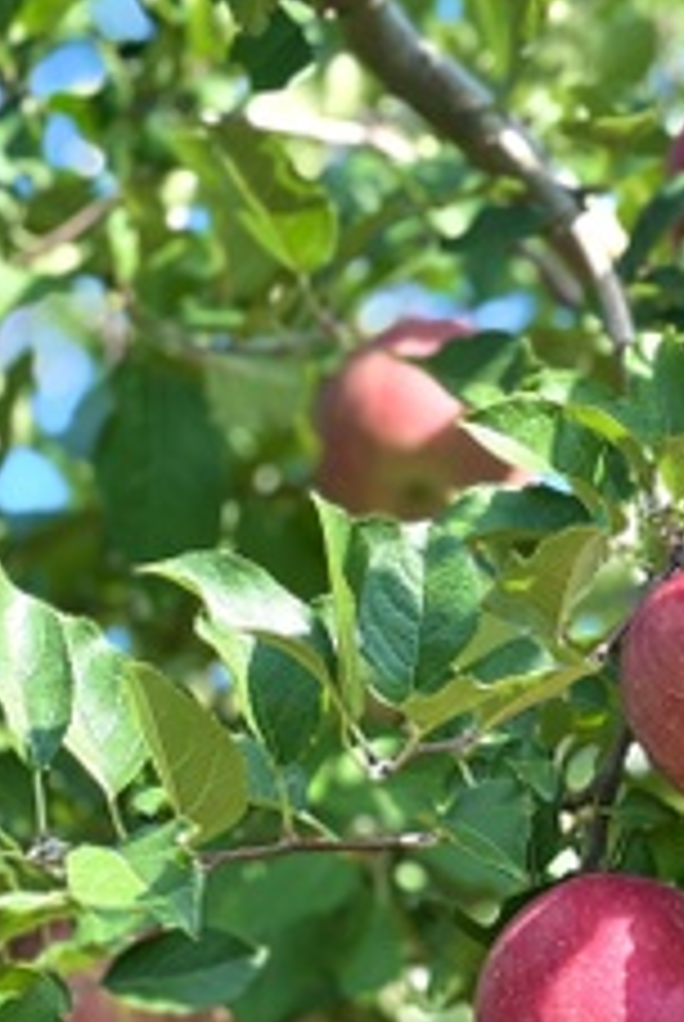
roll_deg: +0.9
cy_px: 410
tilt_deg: +19.3
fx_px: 4802
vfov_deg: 12.1
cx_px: 778
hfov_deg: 8.1
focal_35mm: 169
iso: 20
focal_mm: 9
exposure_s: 1/122
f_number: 2.8
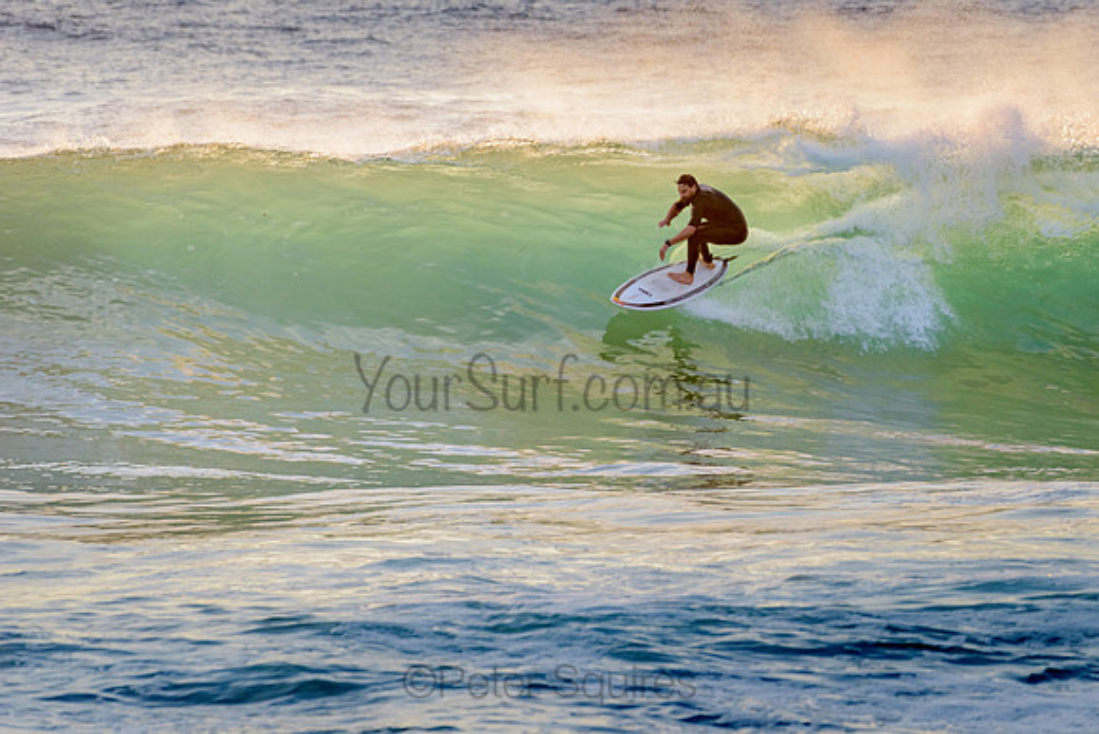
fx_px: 18712
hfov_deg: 3.4
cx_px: 673
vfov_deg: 2.2
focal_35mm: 613
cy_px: 286
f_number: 5.6
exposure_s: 1/320
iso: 250
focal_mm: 500
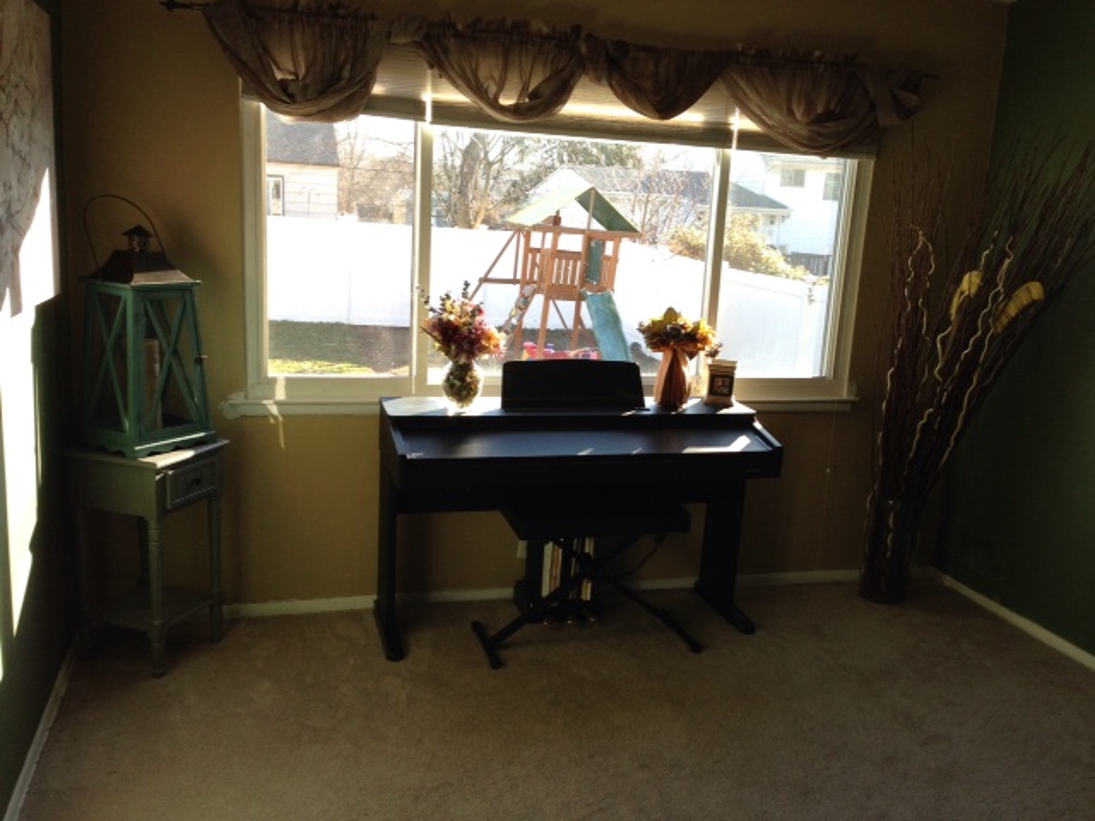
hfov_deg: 55.4
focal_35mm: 33
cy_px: 410
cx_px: 548
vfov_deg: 42.9
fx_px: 1044
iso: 64
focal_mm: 4.13
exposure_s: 1/120
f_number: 2.4
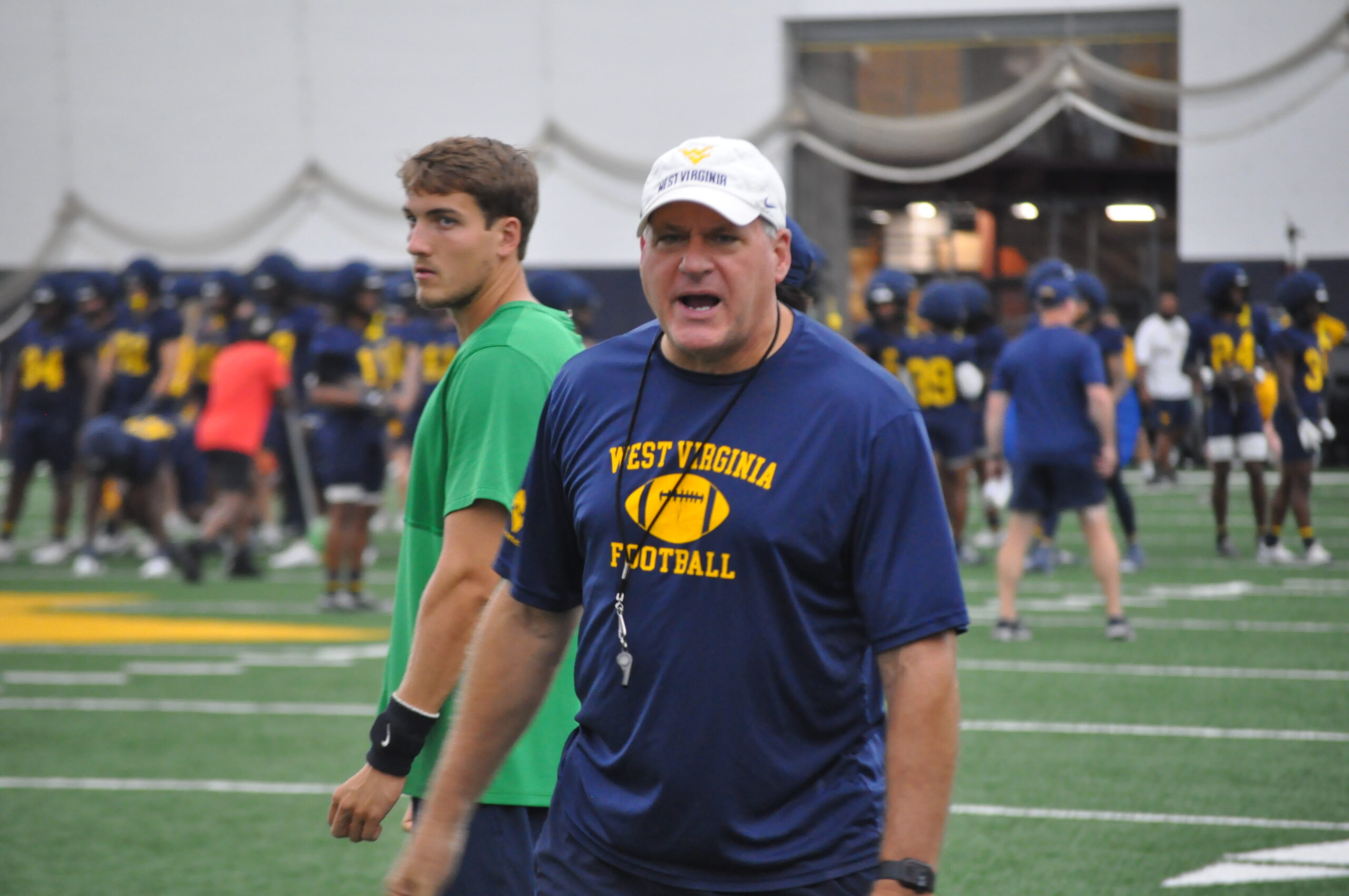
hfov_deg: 10.2
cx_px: 674
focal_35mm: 202
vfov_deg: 6.8
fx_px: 7578
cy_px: 448
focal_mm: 135
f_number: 5
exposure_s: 1/80
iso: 1600
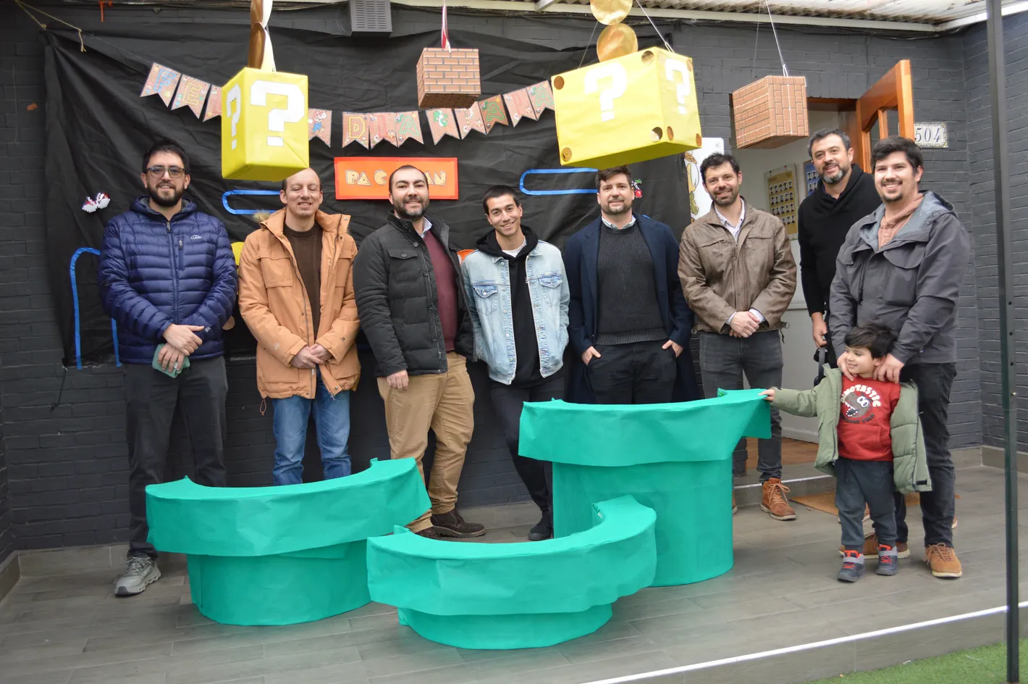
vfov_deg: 39.9
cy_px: 342
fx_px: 941
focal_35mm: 33
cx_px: 514
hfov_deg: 57.3
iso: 400
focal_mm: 22
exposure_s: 1/60
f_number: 4
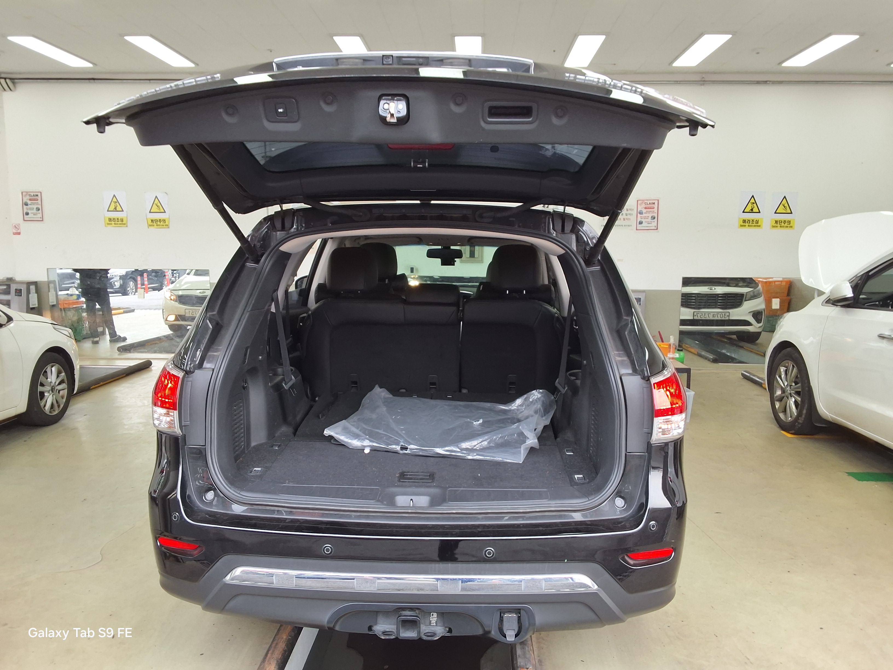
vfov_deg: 49.7
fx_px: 722
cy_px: 335
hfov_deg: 63.4
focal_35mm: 28
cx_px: 446
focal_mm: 2.91
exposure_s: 1/120
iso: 32
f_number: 1.9
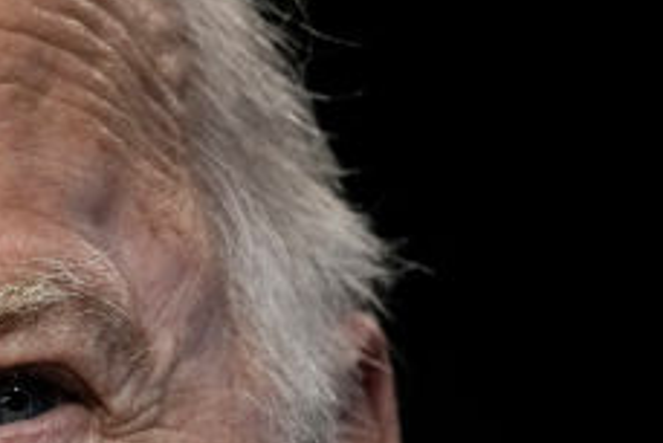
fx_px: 32949
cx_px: -171
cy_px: 552
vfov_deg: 0.8
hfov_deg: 1.2
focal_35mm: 1788
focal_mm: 400
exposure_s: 1/200
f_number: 5.6
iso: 2500
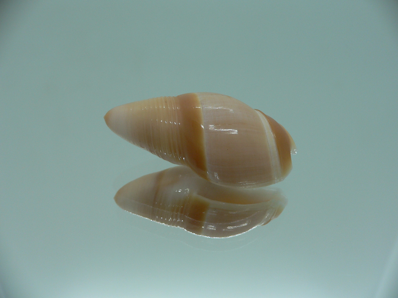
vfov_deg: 40.7
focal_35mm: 35
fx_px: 402
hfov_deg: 52.6
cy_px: 149
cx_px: 199
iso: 80
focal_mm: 4.6
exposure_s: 1/60
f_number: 2.8
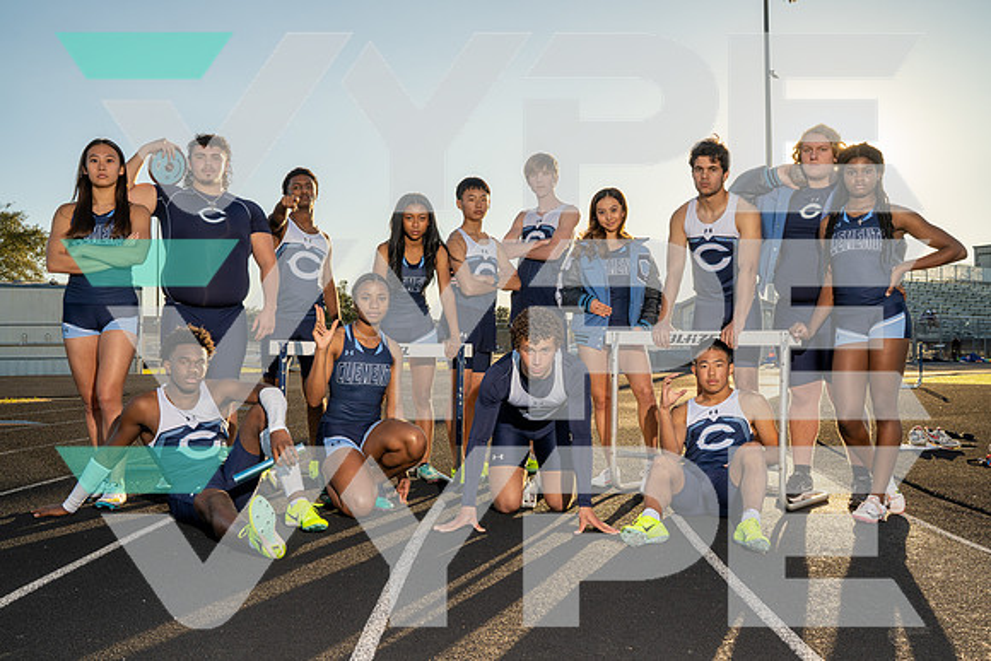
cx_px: 496
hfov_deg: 54.4
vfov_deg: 37.9
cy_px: 330
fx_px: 964
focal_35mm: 35
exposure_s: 1/250
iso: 160
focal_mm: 35
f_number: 9
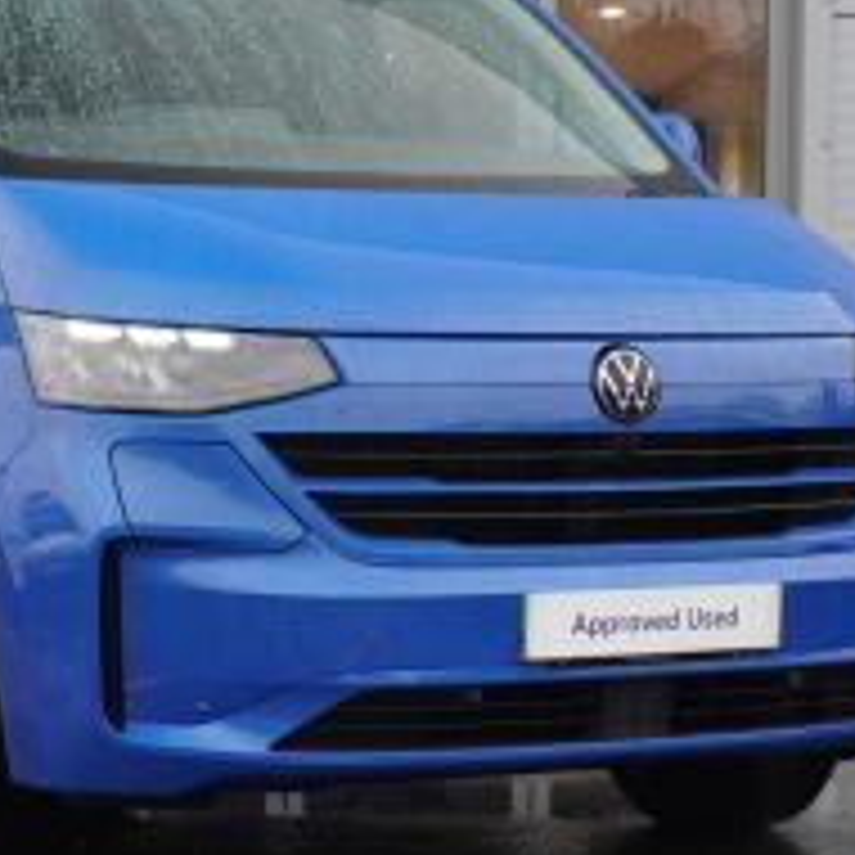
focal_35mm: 118
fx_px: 3297
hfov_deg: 14.7
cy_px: 436
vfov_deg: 14.8
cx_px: 158
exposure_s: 1/200
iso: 1250
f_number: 5.6
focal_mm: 44
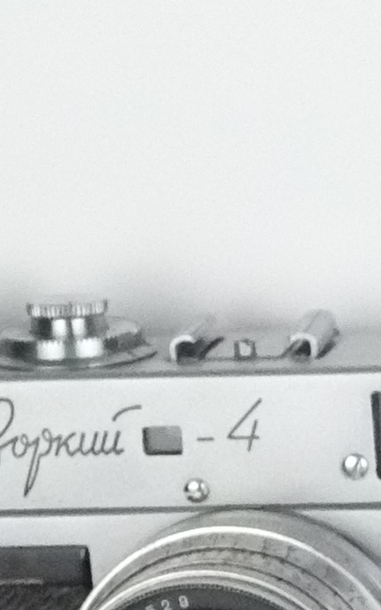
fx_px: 6911
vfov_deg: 4.9
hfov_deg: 3.0
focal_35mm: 416
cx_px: 1500
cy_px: 1462
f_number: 5.6
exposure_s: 1/2900
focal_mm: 35.8
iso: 12800
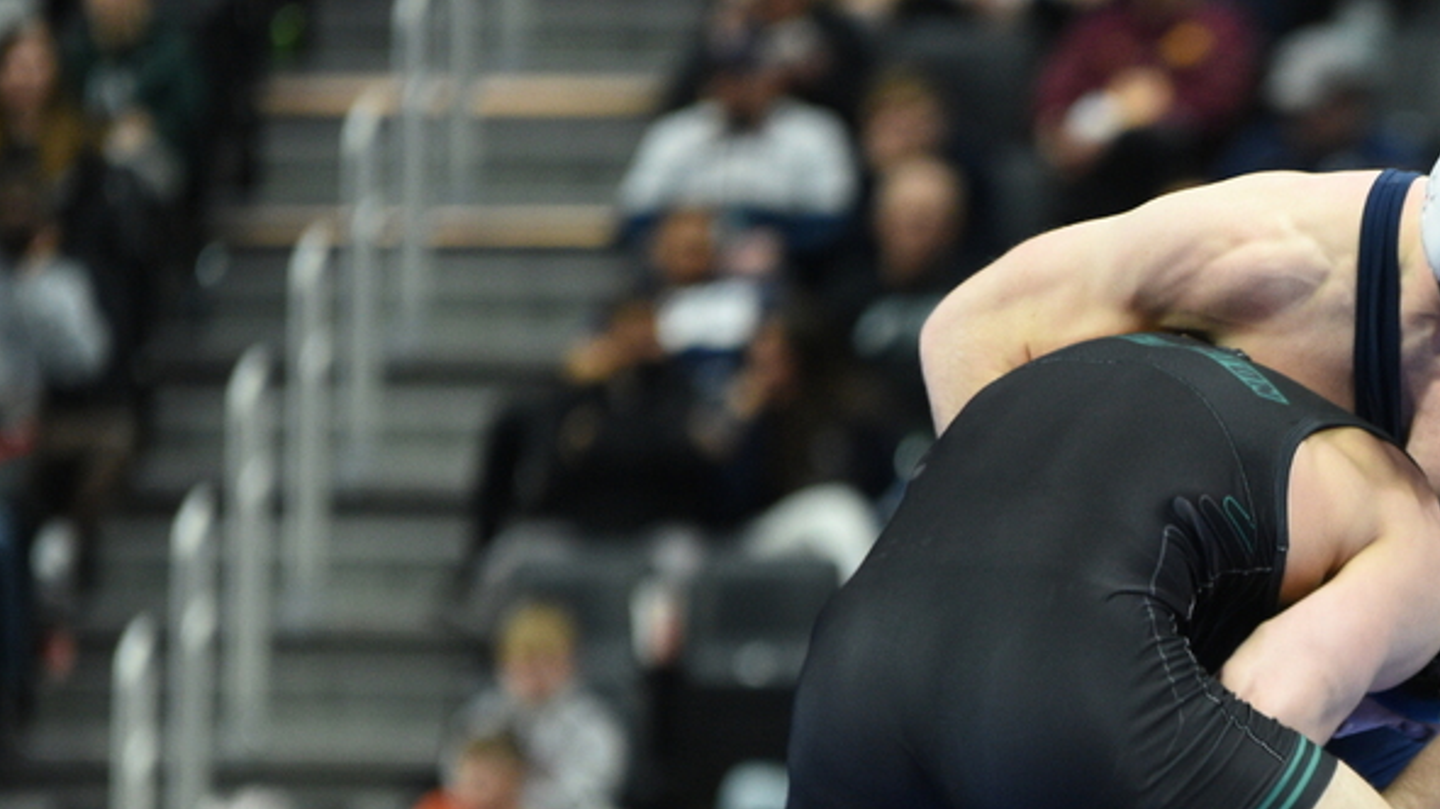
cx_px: 1403
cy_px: 746
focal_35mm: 638
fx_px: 24353
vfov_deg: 1.9
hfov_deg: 3.4
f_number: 2.8
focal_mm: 200
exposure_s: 1/320
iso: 1000
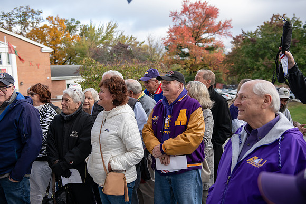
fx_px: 340
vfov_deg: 33.4
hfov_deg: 48.4
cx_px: 153
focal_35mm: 40
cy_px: 102
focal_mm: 40
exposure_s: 1/250
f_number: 3.5
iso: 160
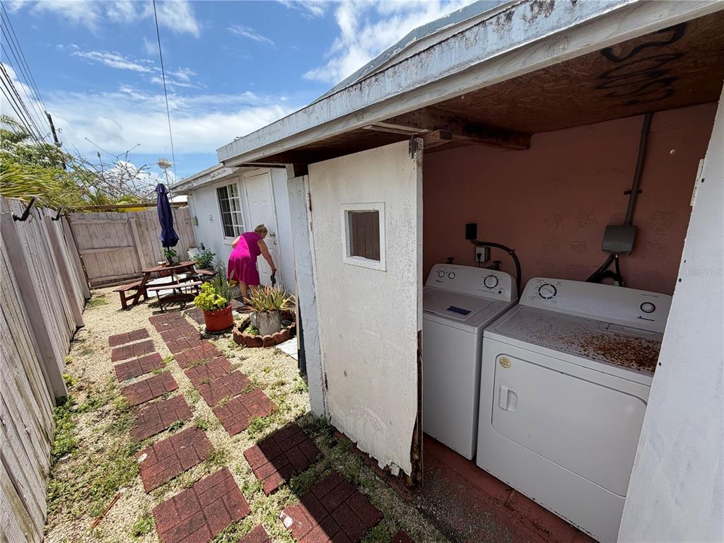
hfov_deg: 102.1
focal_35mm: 14
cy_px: 272
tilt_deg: -10.7
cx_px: 362
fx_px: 293
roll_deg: +3.4
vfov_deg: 85.7
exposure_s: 1/770
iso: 32
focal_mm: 2.22
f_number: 2.2
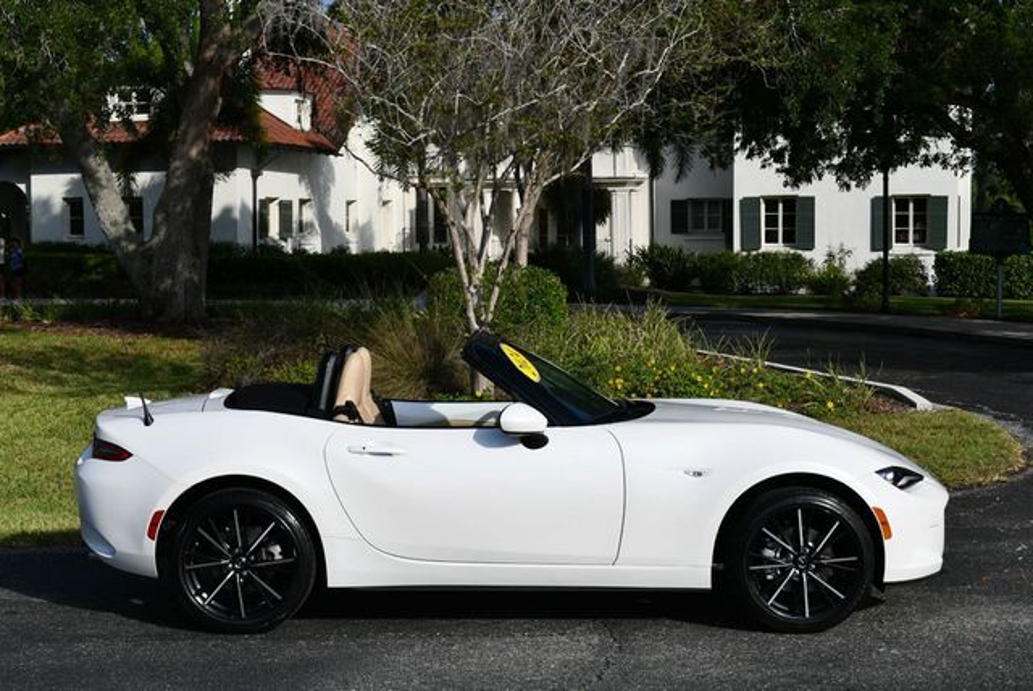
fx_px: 1838
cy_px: 346
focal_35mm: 64
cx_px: 516
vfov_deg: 21.3
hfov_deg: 31.4
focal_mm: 32
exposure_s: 1/320
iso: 100
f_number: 9
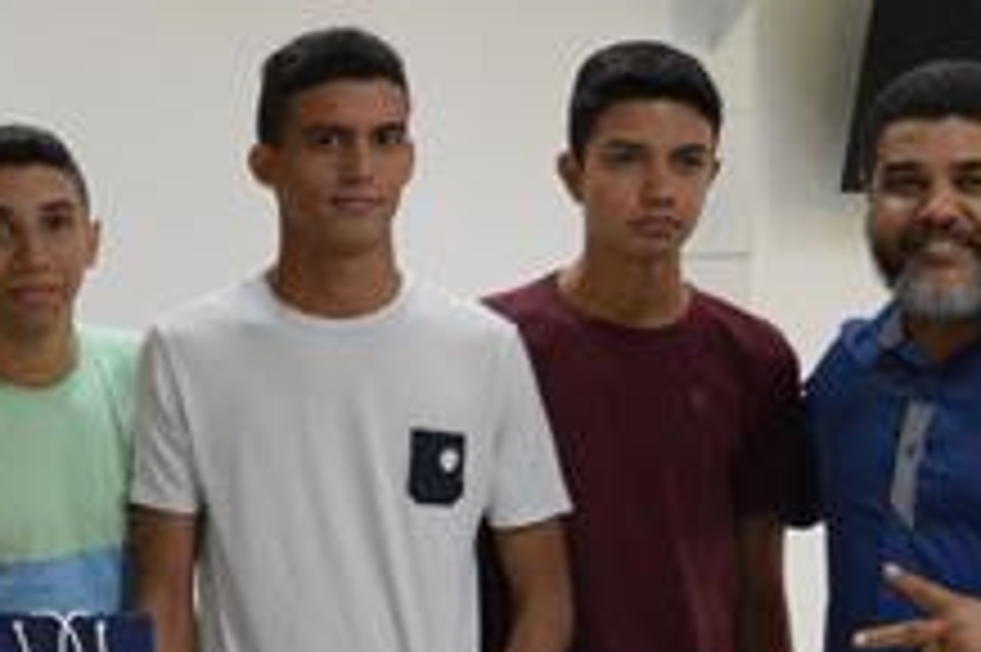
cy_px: 549
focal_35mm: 121
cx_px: -274
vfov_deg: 11.3
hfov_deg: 16.1
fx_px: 3295
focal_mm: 22
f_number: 3.8
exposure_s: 1/320
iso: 3200
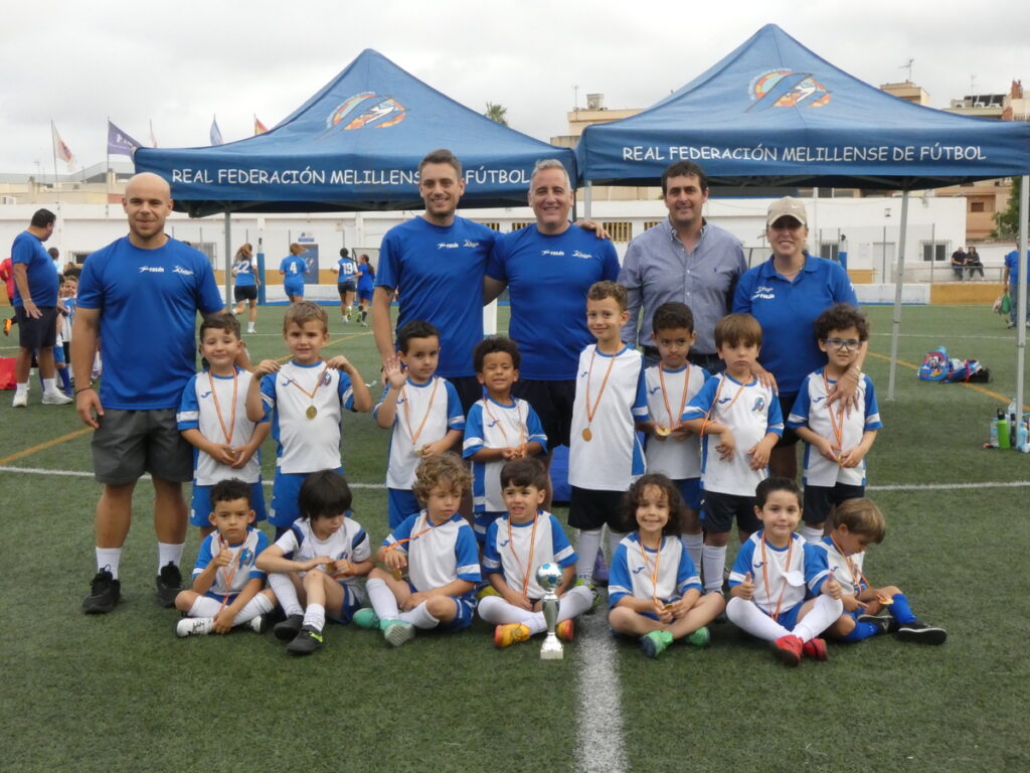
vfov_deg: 31.5
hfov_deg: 41.2
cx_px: 515
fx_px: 1369
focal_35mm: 46
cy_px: 386
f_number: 5.6
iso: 800
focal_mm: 8.2
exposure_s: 1/800
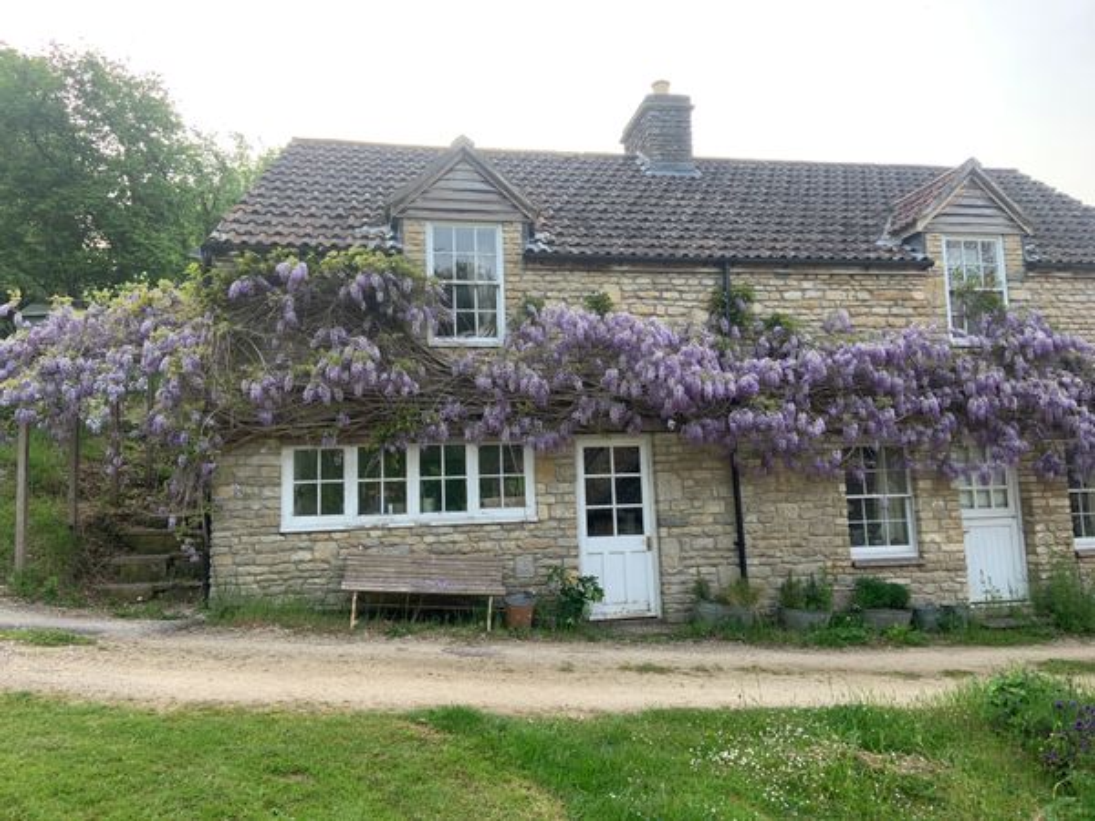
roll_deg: +3.0
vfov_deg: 53.1
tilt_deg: +6.3
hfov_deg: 67.3
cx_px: 548
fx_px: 822
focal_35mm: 26
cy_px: 410
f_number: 1.8
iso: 25
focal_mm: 4.25
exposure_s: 1/124
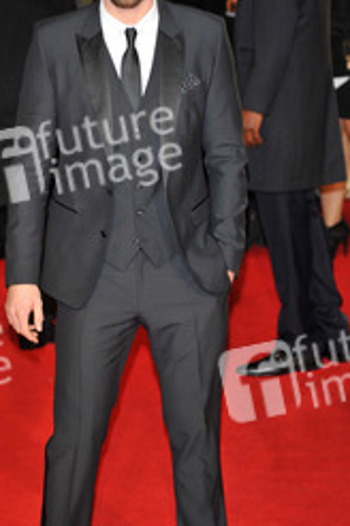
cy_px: 265
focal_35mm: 130
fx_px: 1896
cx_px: 136
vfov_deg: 15.8
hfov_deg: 10.5
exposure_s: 1/250
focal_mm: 80
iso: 1000
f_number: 4
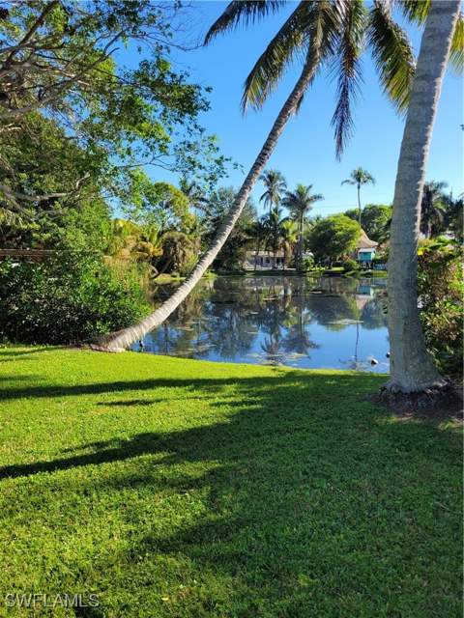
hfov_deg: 53.1
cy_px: 309
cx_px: 232
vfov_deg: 67.3
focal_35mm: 26
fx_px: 465
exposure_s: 1/1195
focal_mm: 5.4
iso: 40
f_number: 1.8
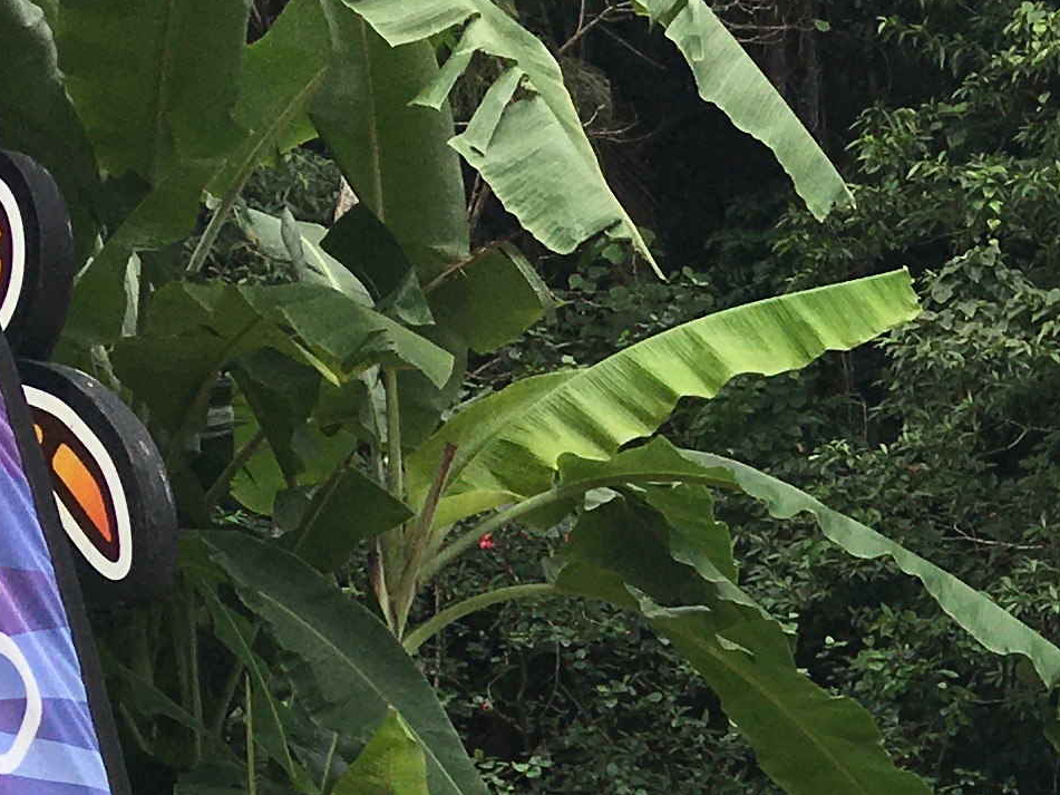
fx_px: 3766
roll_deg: +4.4
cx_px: 1545
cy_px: 1432
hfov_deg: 15.0
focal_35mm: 123
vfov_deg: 11.2
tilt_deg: -5.0
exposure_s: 1/327
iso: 25
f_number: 2.2
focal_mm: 4.15
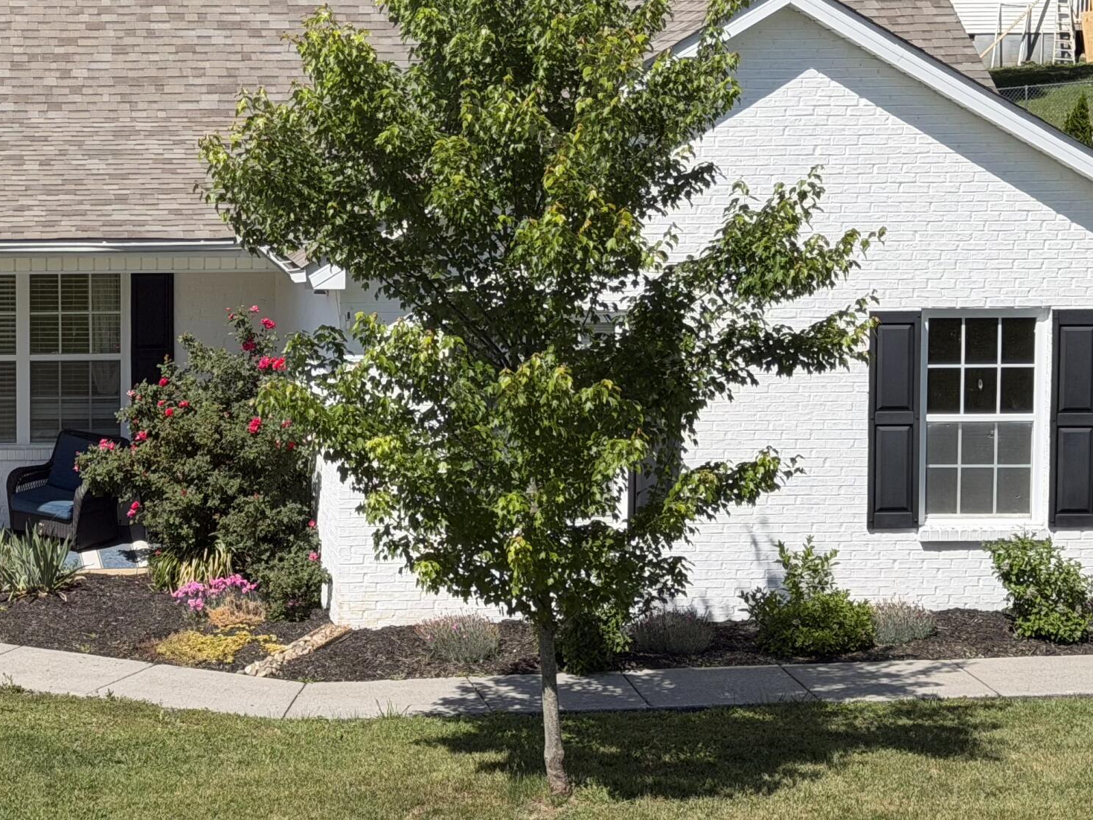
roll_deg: +0.4
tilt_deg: -4.9
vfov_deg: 15.0
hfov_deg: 19.7
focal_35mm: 98
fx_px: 3095
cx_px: 112
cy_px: 240
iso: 64
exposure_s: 1/5208
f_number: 1.78
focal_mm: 6.76
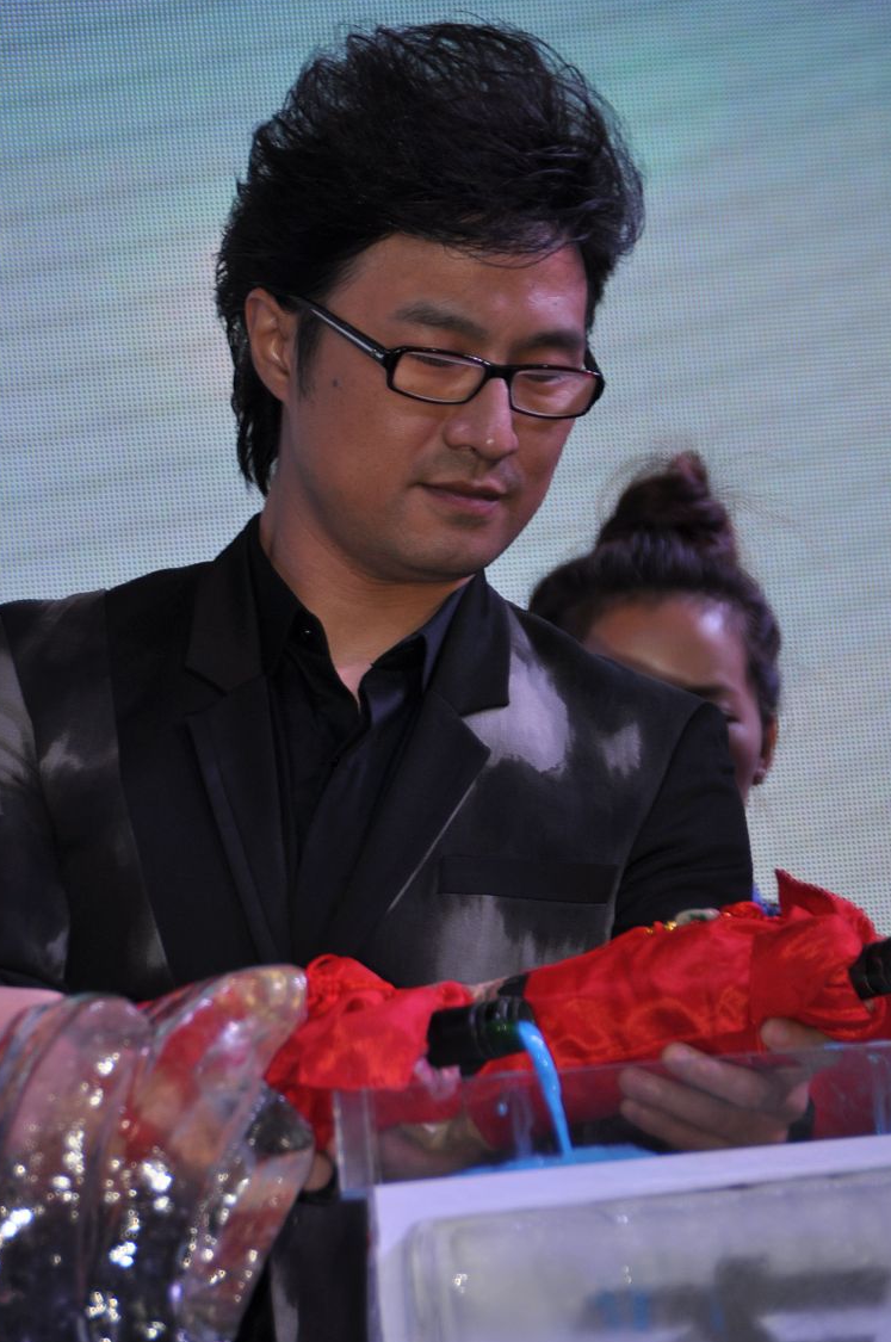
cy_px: 644
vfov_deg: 6.4
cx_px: 422
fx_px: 11912
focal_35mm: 320
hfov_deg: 4.3
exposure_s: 1/160
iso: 200
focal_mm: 200
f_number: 6.3
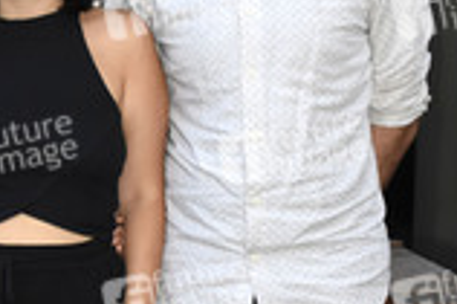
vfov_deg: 12.3
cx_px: -74
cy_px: 78
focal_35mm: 111
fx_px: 1408
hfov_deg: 17.7
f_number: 6.3
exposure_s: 1/160
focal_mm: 26
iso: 800
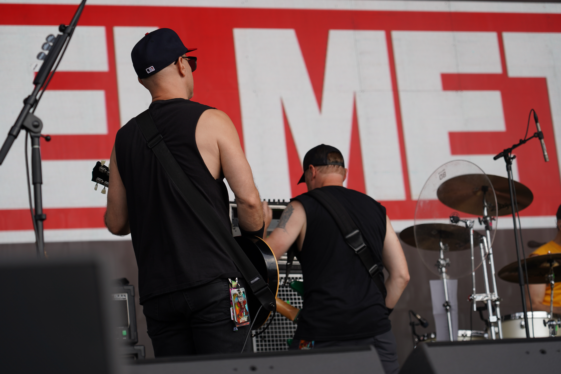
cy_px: 187
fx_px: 1636
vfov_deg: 13.0
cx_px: 280
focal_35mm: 105
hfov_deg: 19.5
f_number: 5
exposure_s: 1/200
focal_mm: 105
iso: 100
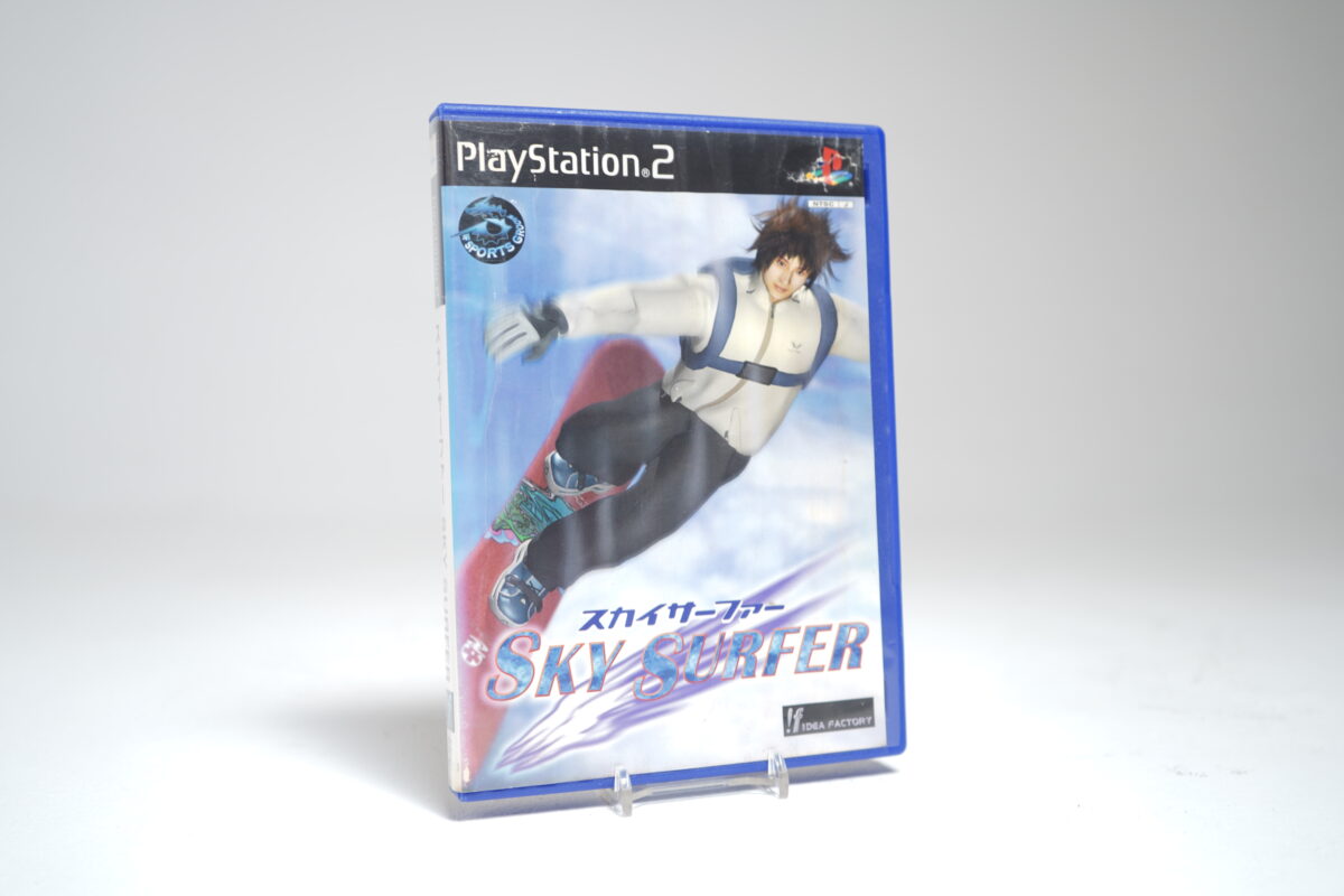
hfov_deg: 53.1
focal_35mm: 36
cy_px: 448
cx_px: 672
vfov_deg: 36.9
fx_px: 1344
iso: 64
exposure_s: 1/4
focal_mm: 36
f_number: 4
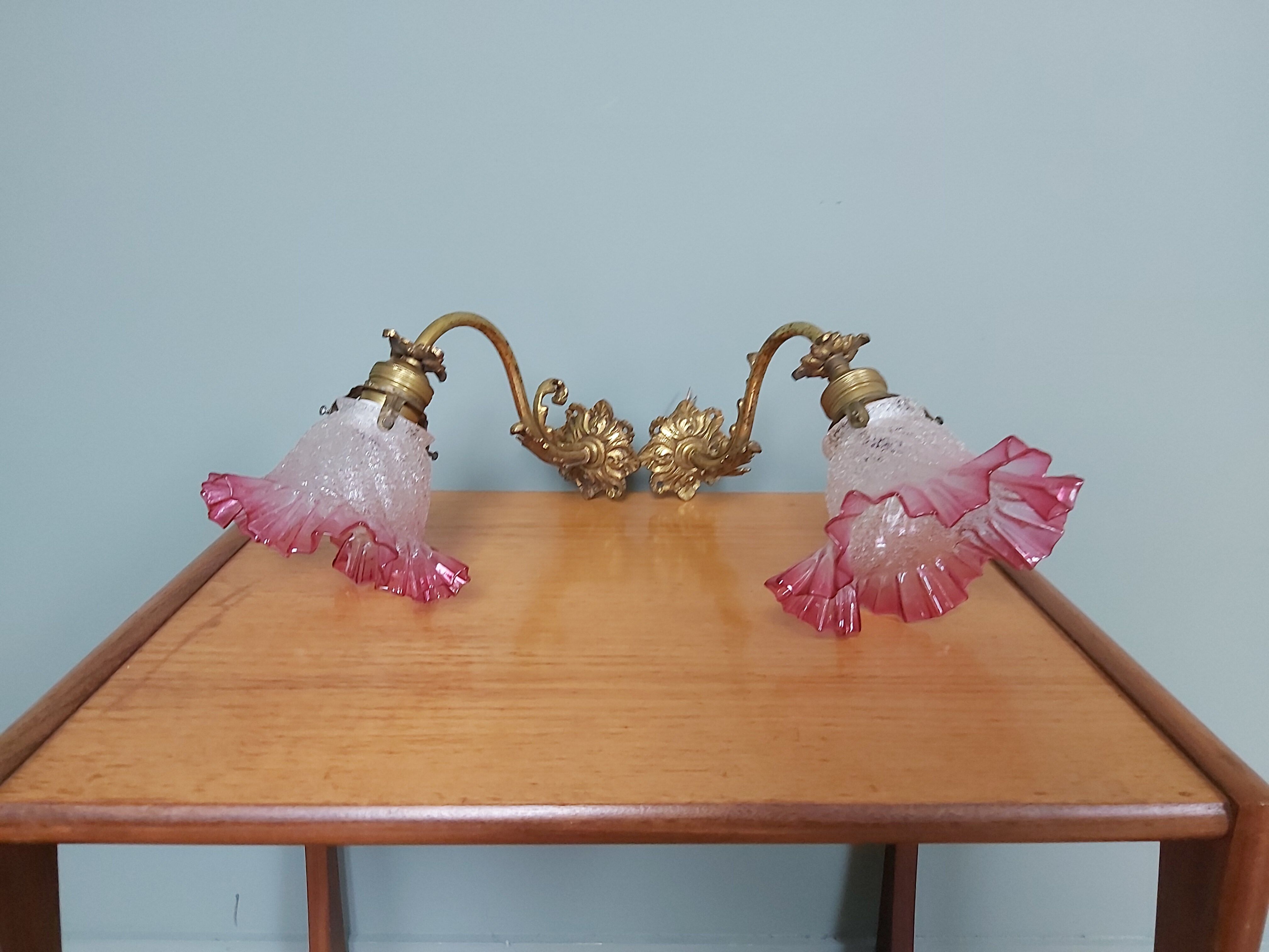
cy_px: 476
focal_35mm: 26
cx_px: 634
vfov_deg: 53.1
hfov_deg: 67.3
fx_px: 953
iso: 250
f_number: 1.7
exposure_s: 1/50
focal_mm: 3.92
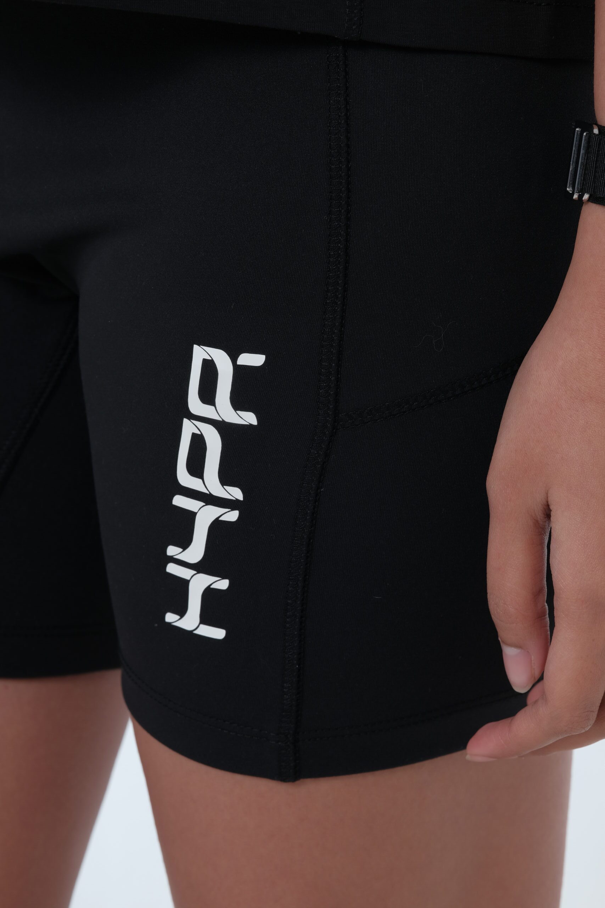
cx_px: 302
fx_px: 2848
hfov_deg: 12.1
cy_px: 454
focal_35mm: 113
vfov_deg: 18.1
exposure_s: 1/250
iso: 200
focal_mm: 75
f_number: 8
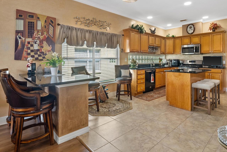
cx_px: 131
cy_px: 59
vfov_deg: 61.3
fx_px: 126
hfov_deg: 83.4
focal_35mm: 20
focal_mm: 16
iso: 400
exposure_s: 1/13
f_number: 9
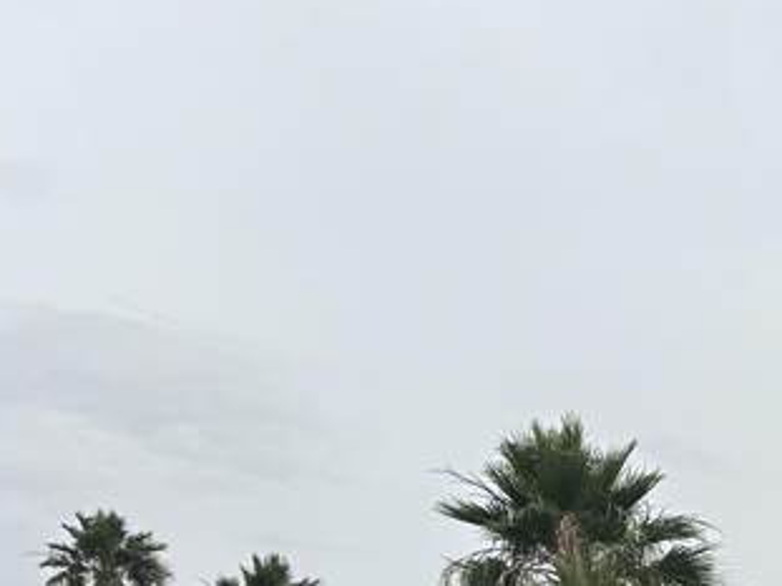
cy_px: 1114
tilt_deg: +0.5
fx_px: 2416
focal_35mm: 107
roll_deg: +0.7
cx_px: 1225
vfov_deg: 12.4
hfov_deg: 16.5
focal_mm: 5.96
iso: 50
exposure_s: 1/5076
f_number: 1.6
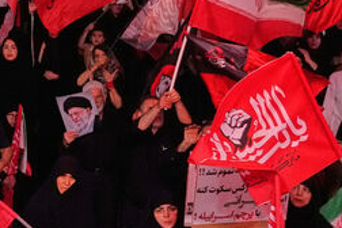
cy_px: 47
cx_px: -142
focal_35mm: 136
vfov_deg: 10.1
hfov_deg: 14.3
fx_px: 1292
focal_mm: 35
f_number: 4
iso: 3200
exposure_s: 1/1000
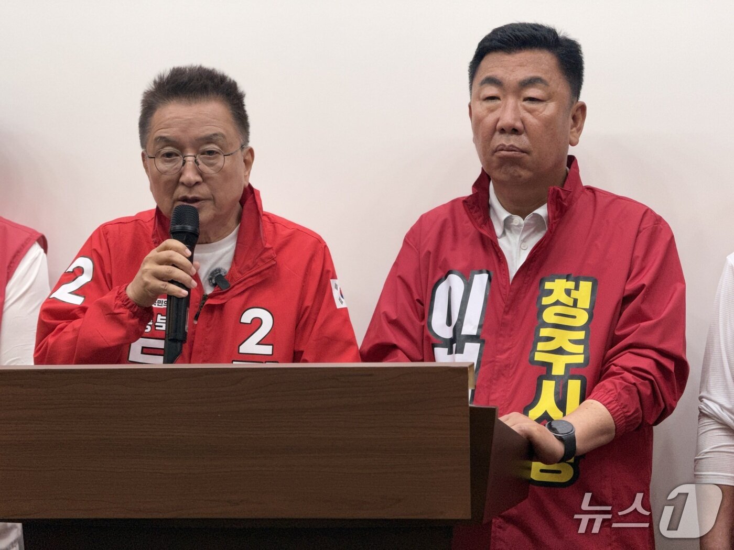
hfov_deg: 16.4
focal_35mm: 120
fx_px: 2544
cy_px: 275
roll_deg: +0.7
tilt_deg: -0.6
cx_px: 367
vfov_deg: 12.3
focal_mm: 15.66
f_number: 2.8
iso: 100
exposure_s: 1/120
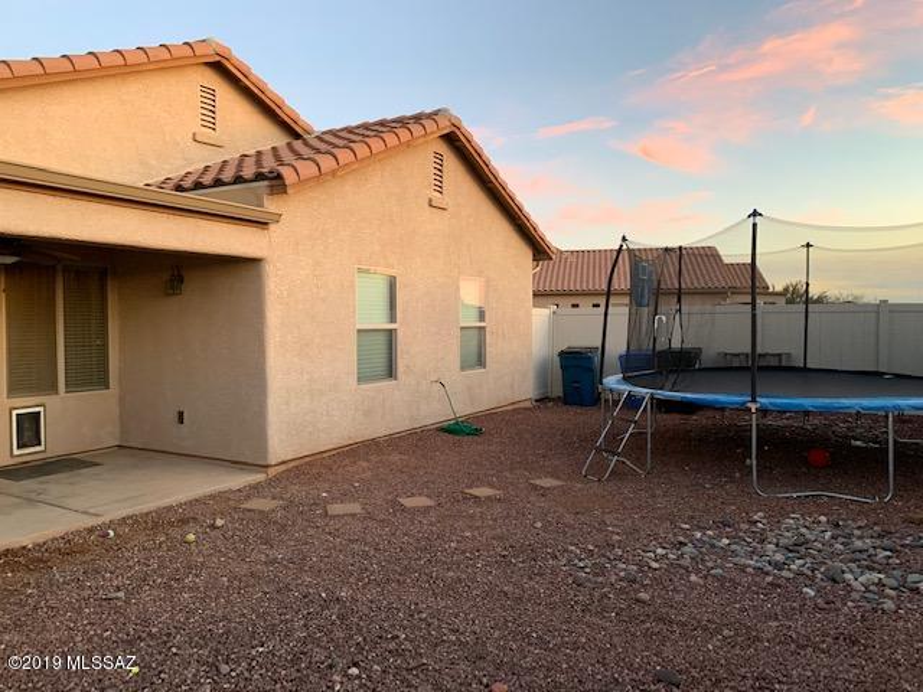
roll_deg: -1.0
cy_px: 346
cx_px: 462
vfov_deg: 53.1
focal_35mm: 26
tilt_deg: -1.1
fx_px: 693
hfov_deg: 67.3
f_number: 1.8
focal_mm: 4.25
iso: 200
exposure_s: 1/60
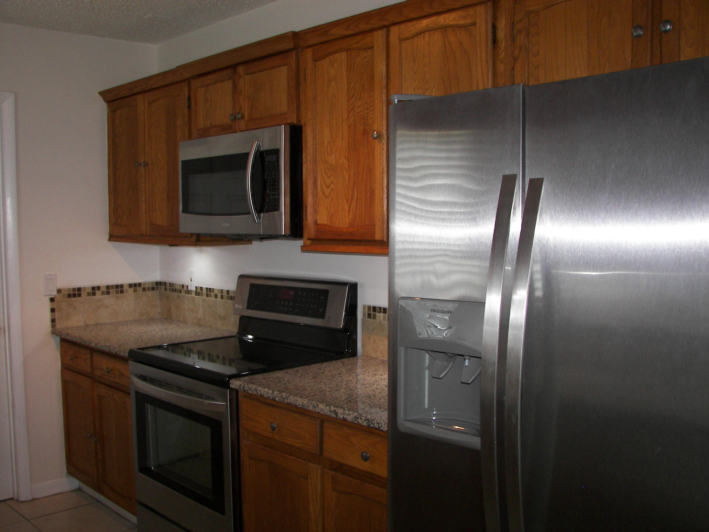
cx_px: 354
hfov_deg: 51.4
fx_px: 737
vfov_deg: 39.7
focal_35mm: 36
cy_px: 266
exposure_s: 1/30
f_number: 2.8
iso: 100
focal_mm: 6
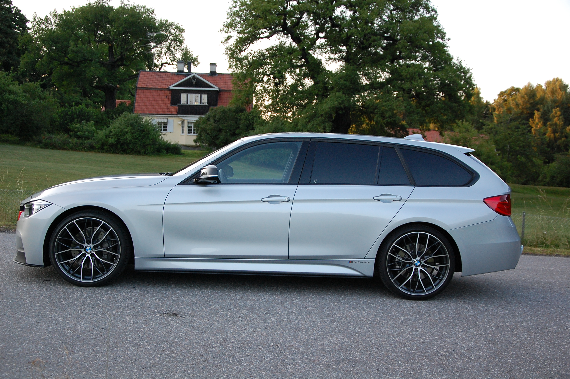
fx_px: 759
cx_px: 285
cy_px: 190
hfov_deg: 41.1
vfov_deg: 28.0
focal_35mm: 48
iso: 800
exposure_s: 1/250
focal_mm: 32
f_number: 4.2
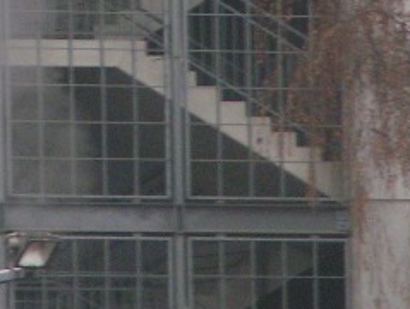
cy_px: -69
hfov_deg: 1.6
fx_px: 15065
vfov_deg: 1.2
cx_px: 48
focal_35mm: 1270
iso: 200
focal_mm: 58
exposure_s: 1/80
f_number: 3.5
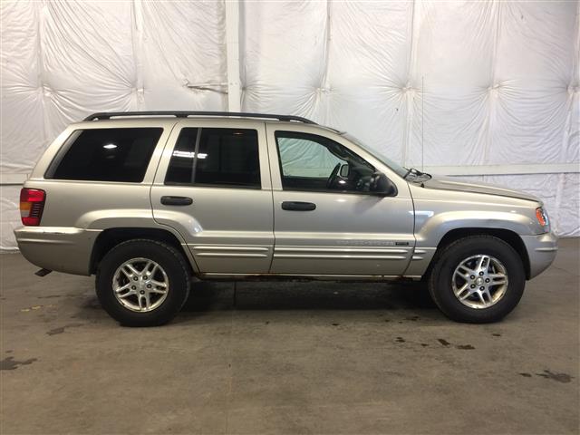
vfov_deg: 48.2
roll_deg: +0.1
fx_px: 486
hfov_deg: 61.7
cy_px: 218
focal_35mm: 29
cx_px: 290
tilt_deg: -9.1
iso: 50
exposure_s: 1/30
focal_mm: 4.15
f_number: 2.2
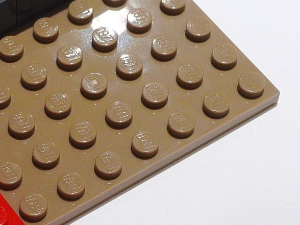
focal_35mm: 149
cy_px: 227
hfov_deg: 13.0
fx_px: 1291
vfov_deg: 9.9
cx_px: -18
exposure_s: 1/25
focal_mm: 10.2
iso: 200
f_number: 4
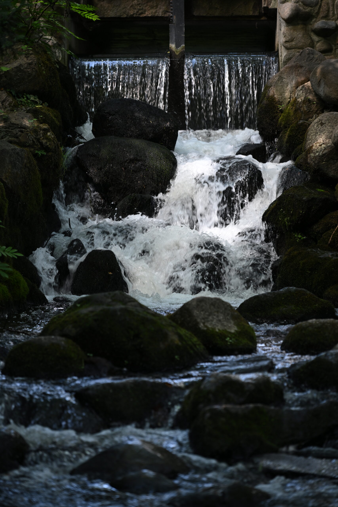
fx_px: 1690
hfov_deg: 11.4
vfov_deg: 17.1
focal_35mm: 120
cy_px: 254
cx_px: 169
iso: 360
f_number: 4
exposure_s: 1/125
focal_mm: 120
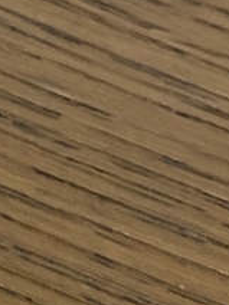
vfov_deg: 13.1
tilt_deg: -65.4
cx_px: -415
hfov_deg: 8.7
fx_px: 1297
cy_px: -66
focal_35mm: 147
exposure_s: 1/30
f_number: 1.8
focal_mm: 4.25
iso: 500
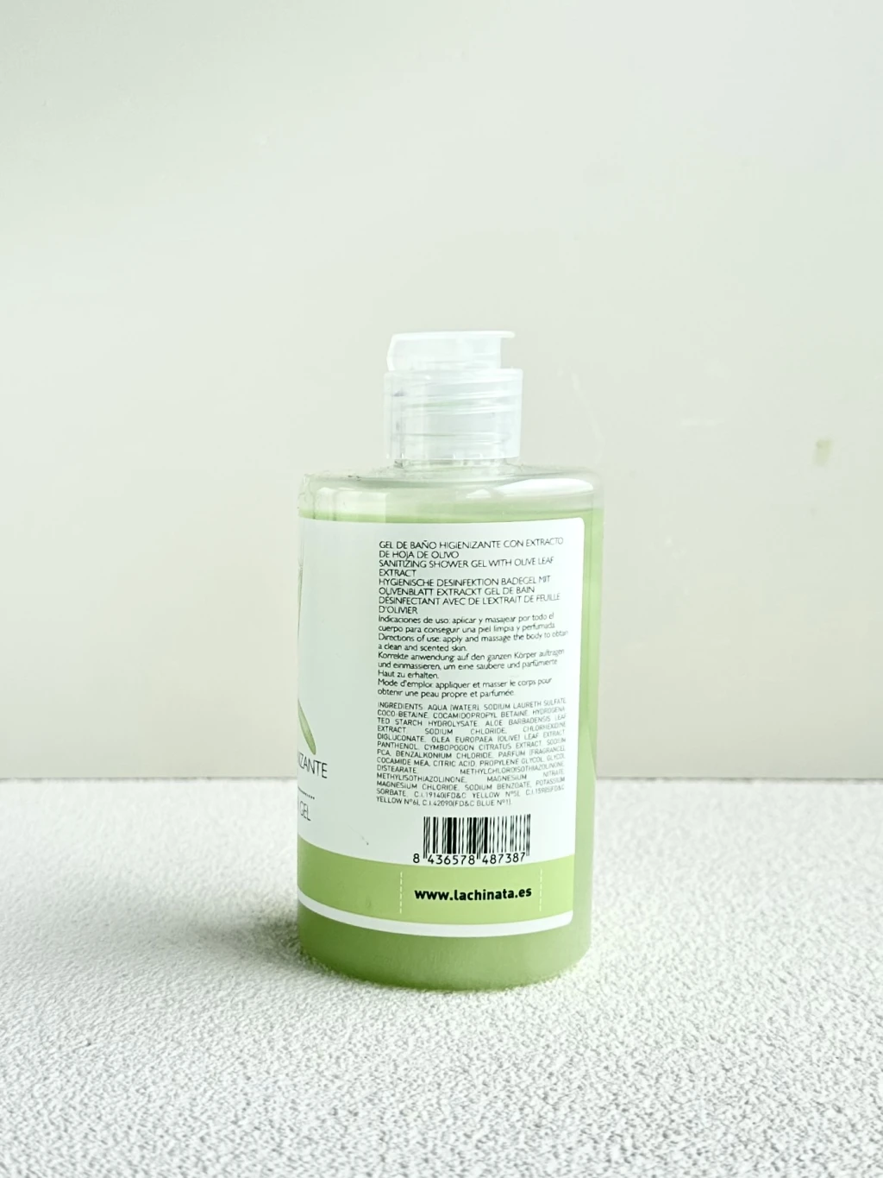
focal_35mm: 24
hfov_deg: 56.8
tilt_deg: -4.1
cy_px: 589
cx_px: 442
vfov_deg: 71.6
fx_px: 816
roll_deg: +1.4
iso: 80
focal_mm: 6.86
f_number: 1.78
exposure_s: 1/611
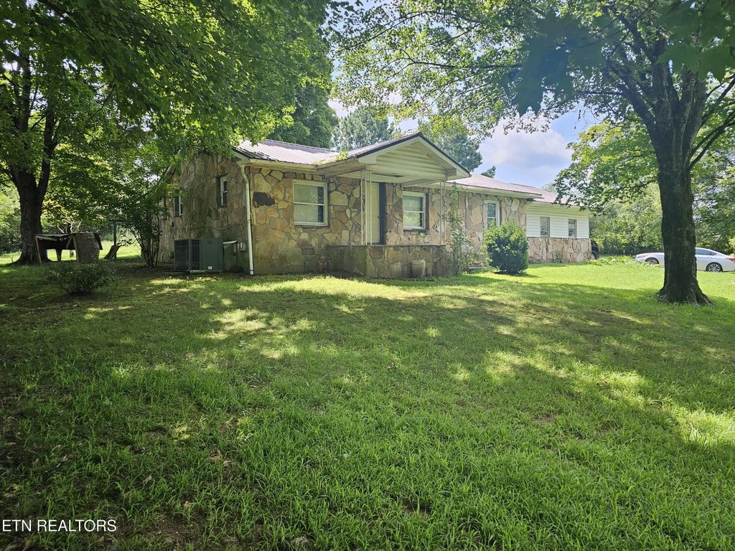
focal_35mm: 23
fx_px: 488
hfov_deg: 73.9
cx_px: 368
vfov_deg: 58.9
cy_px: 276
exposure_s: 1/180
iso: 16
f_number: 1.7
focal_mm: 6.3
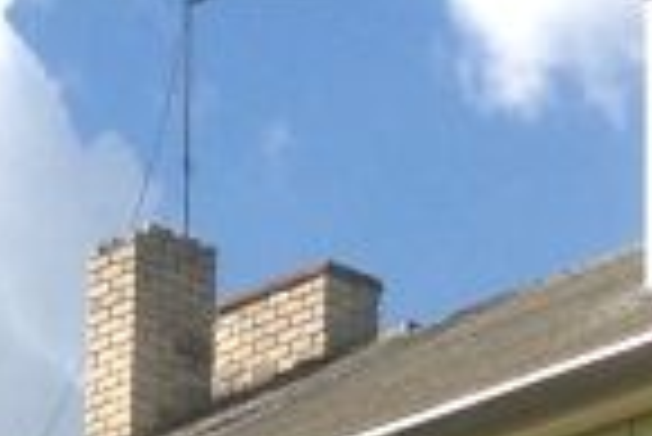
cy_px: 1418
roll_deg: -1.8
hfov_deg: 8.0
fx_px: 4641
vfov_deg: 5.0
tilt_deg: +5.0
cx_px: 261
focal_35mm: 256
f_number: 2.4
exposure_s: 1/2160
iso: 50
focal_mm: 4.28
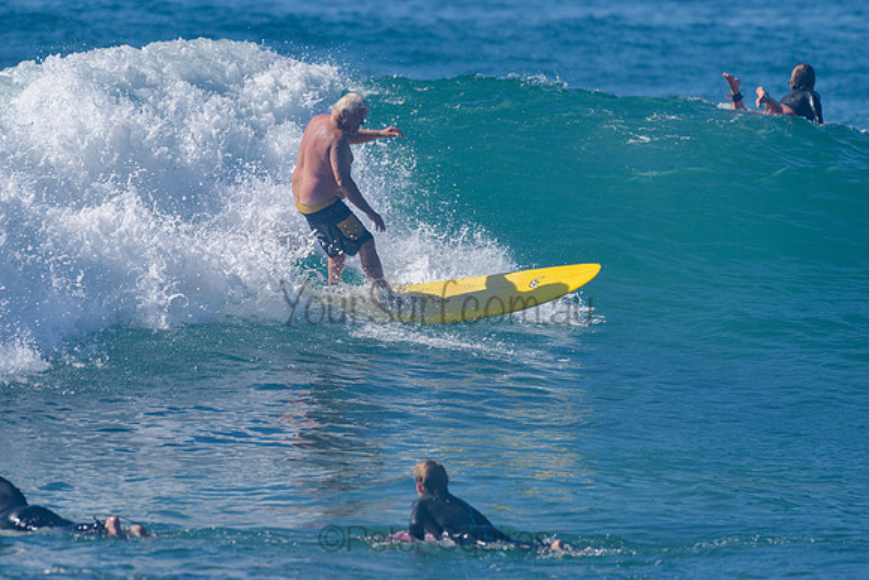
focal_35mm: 613
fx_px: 14795
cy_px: 225
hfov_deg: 3.4
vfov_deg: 2.2
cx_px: 336
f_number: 5.6
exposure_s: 1/2000
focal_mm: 500
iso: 125
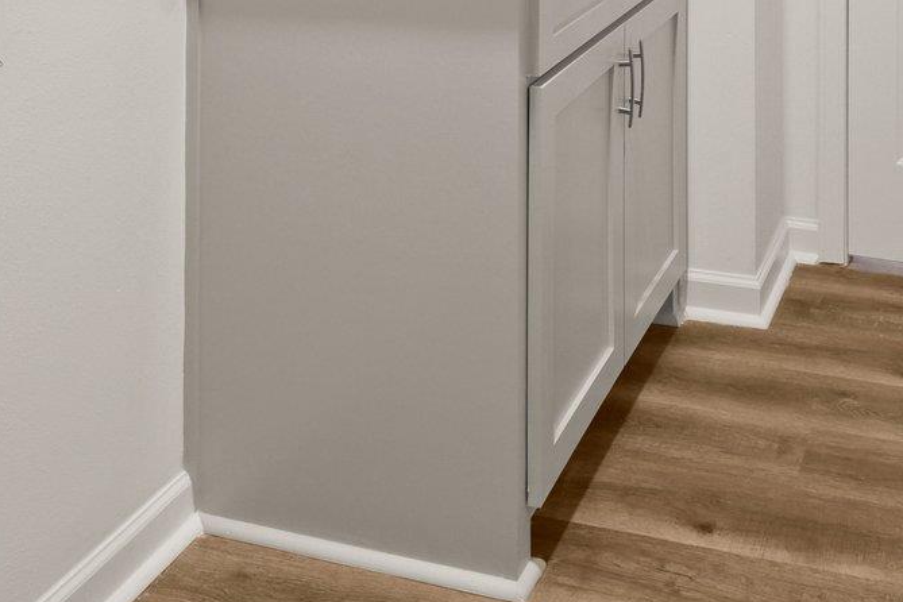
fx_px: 1229
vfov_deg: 22.9
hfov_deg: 39.8
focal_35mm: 49
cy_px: -276
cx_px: 611
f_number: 10
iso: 320
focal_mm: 16
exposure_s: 1/2.5
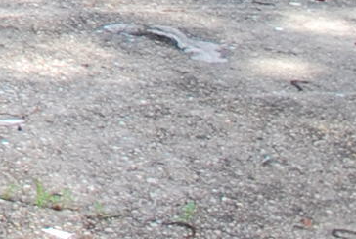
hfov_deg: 7.7
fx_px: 2130
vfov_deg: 5.7
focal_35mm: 215
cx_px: -870
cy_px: -627
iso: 125
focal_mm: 18
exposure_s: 1/125
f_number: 5.6
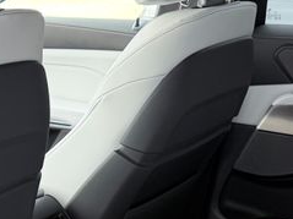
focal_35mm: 103
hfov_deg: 18.7
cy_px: 311
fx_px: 871
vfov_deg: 13.6
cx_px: 26
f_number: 1.78
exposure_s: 1/121
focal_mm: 6.76
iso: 64
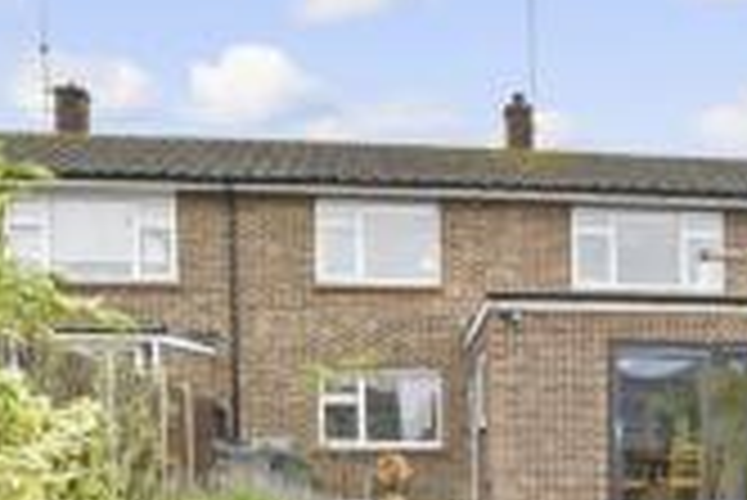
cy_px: 529
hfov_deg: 44.6
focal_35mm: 43
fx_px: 893
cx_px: 513
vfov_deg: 28.8
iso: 200
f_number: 8
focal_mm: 10
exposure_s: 1/250
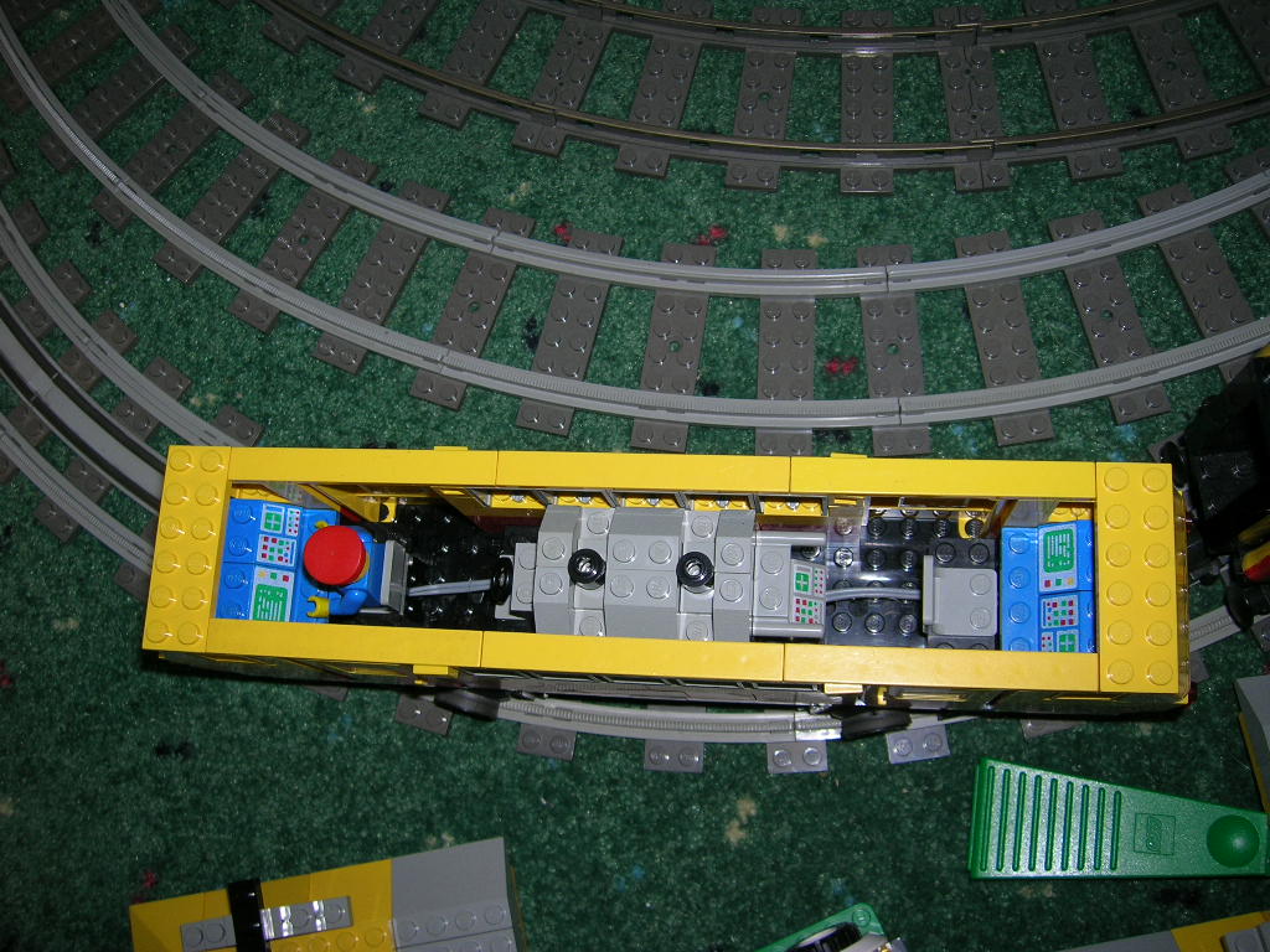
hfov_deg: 54.0
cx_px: 635
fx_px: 1247
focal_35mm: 34
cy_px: 476
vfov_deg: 41.8
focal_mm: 5.7
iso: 50
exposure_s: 1/60.1
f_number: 2.9
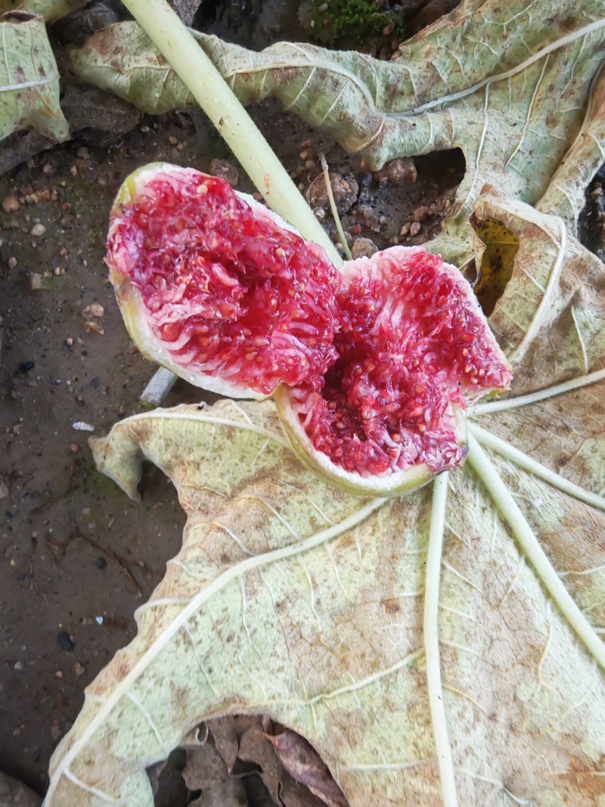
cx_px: 302
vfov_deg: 71.6
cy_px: 404
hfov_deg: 56.8
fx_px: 559
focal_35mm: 24
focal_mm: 1.96
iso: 200
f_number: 2.2
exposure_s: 1/50
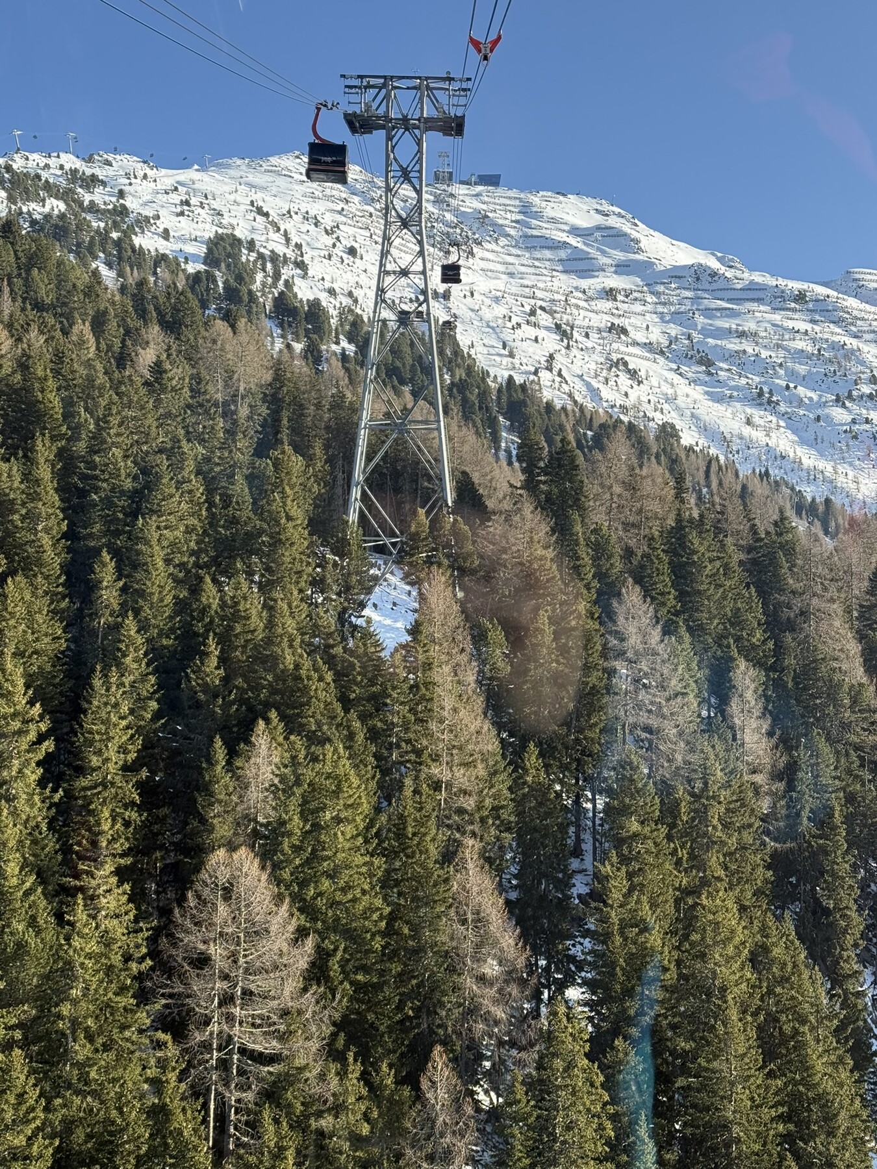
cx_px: 438
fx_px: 1621
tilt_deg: +8.7
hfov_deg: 30.3
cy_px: 584
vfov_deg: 39.7
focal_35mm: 48
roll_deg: -1.8
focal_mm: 6.76
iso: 64
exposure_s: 1/519
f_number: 1.78
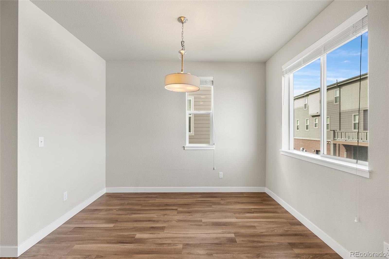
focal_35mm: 16
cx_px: 194
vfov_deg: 73.8
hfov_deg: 96.7
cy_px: 130
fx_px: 173
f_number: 8
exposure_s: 1/4
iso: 200
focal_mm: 16
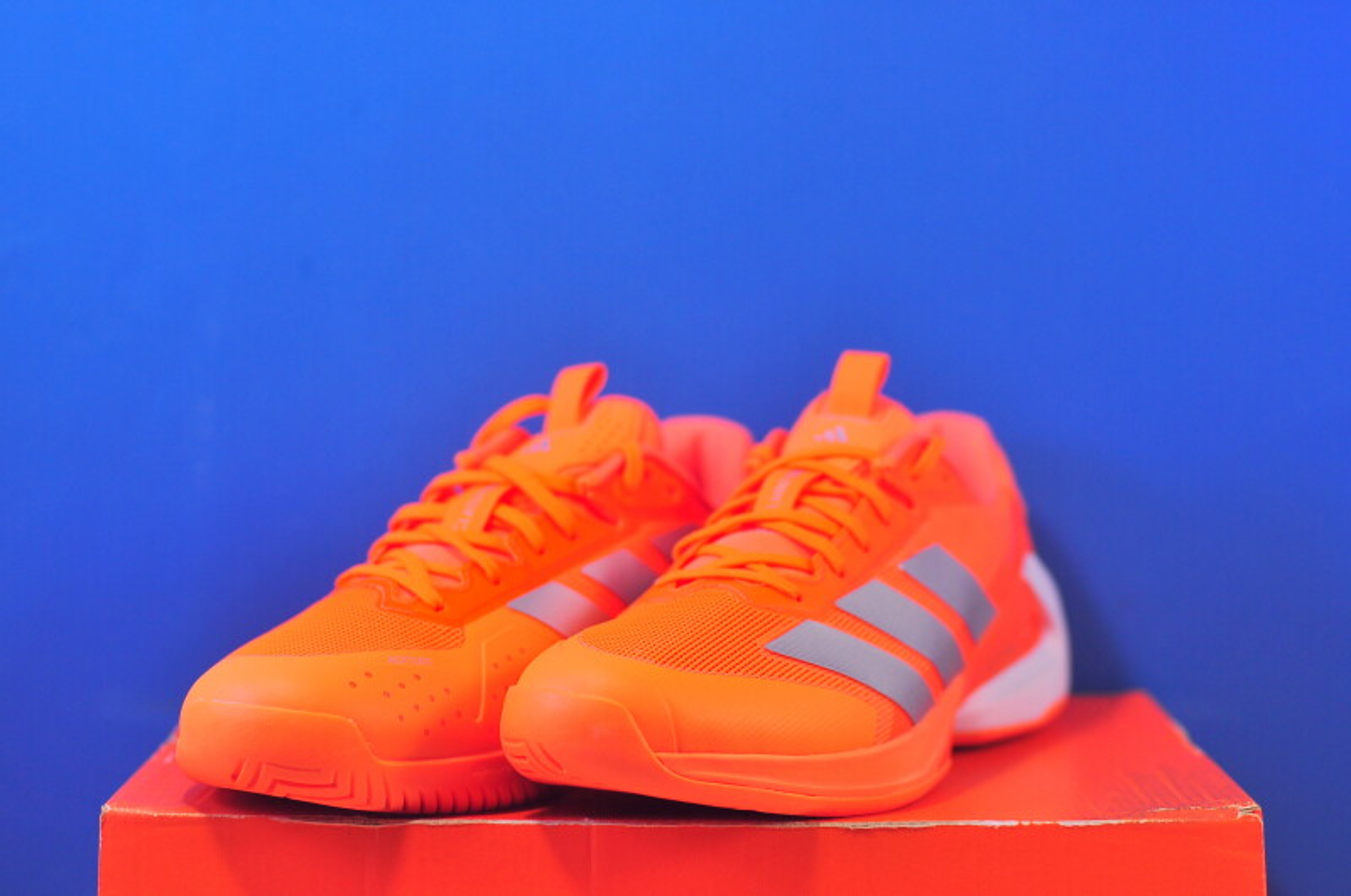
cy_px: 448
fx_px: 2811
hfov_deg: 27.0
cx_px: 676
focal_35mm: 75
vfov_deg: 18.1
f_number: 2.5
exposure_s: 1/320
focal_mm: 50
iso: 250
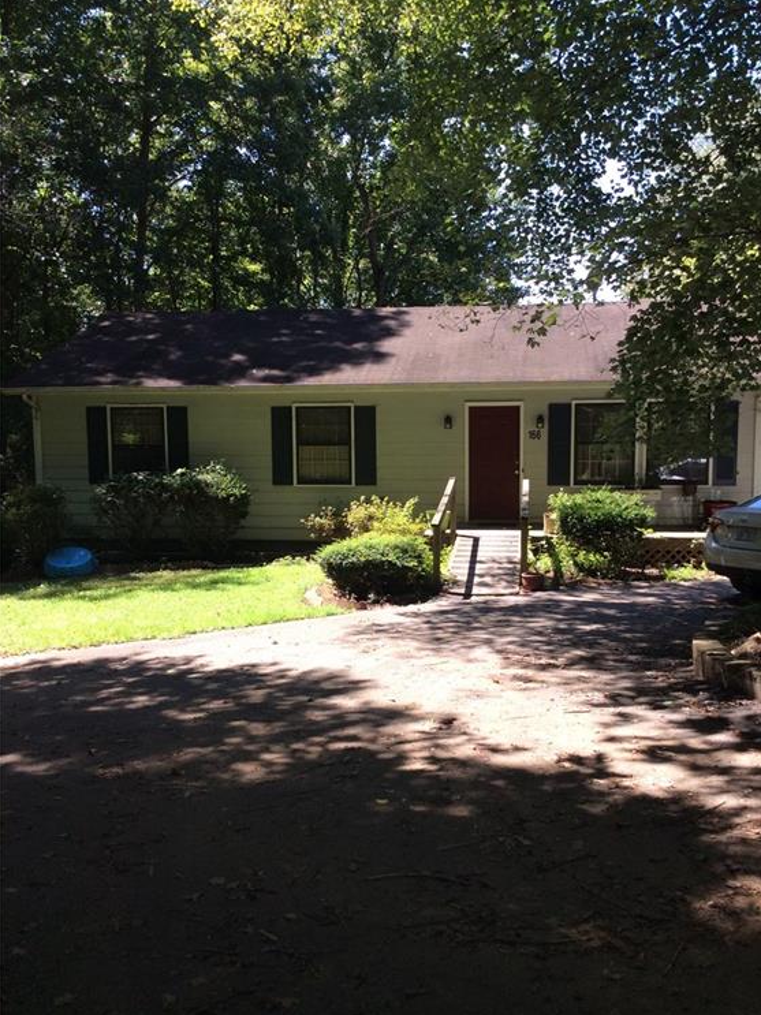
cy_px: 516
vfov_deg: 55.4
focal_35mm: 33
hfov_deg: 42.9
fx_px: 968
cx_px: 390
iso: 32
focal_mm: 3.3
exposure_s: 1/267
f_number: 2.4
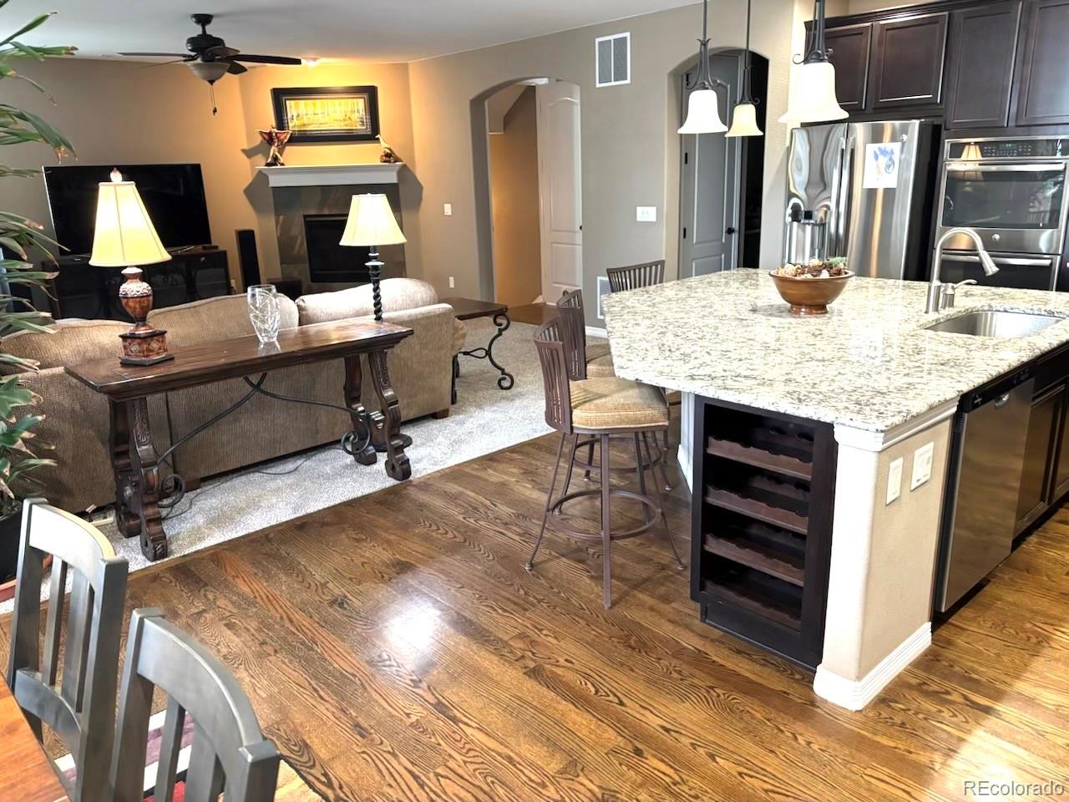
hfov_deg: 67.3
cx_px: 534
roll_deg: +1.4
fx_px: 803
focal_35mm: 26
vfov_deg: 53.1
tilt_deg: -16.4
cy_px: 401
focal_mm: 5.96
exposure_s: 1/60
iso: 500
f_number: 1.6
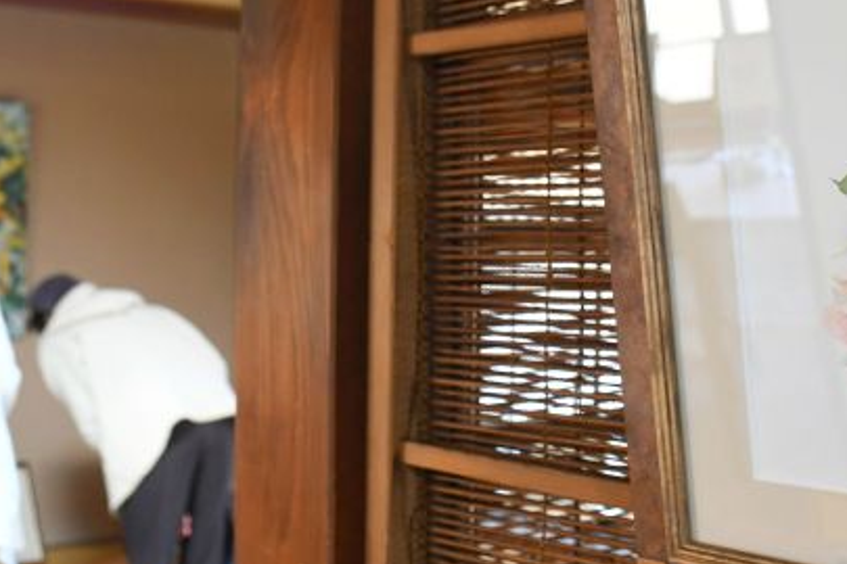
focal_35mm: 60
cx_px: 531
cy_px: 253
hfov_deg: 33.2
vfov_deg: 22.6
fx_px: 1412
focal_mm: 18
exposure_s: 1/30
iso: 1100
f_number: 5
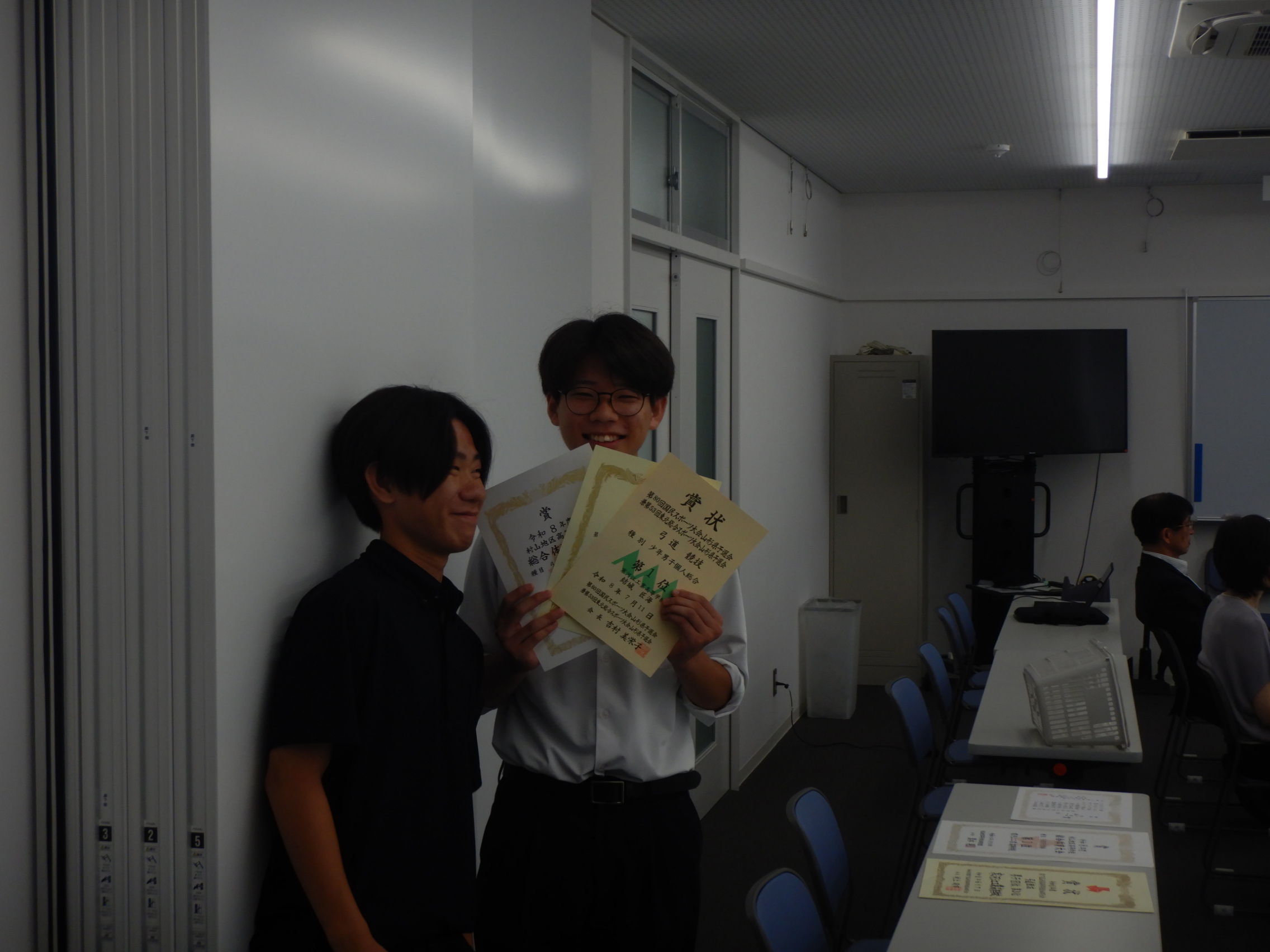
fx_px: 1908
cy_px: 476
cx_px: 635
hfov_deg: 36.8
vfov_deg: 28.0
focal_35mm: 52
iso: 125
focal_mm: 9.2
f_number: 4.3
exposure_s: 1/100
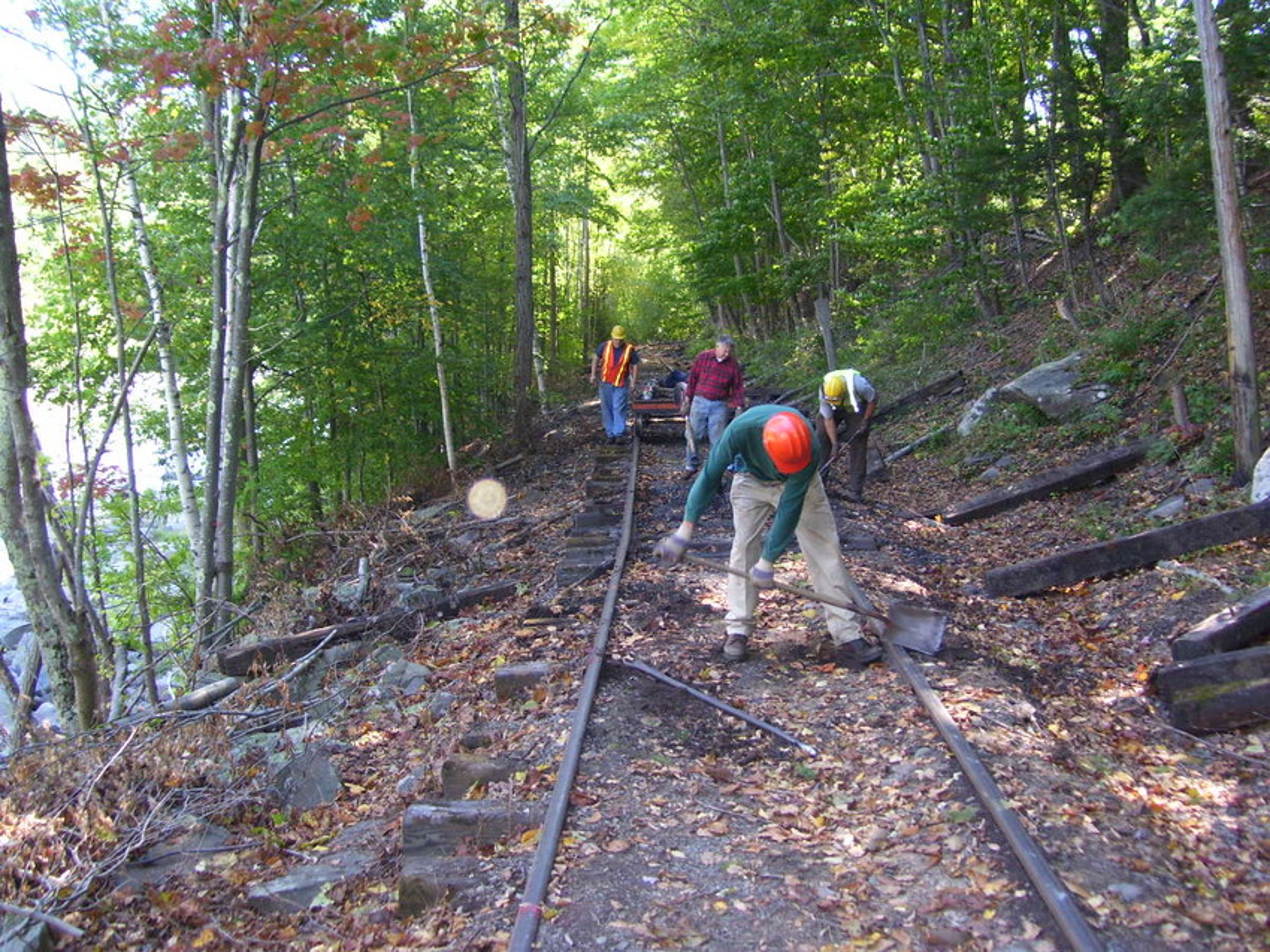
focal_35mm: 37
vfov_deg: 38.7
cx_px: 635
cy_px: 476
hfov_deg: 50.1
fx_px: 1358
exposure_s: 1/60
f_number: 2.7
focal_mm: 6
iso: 125
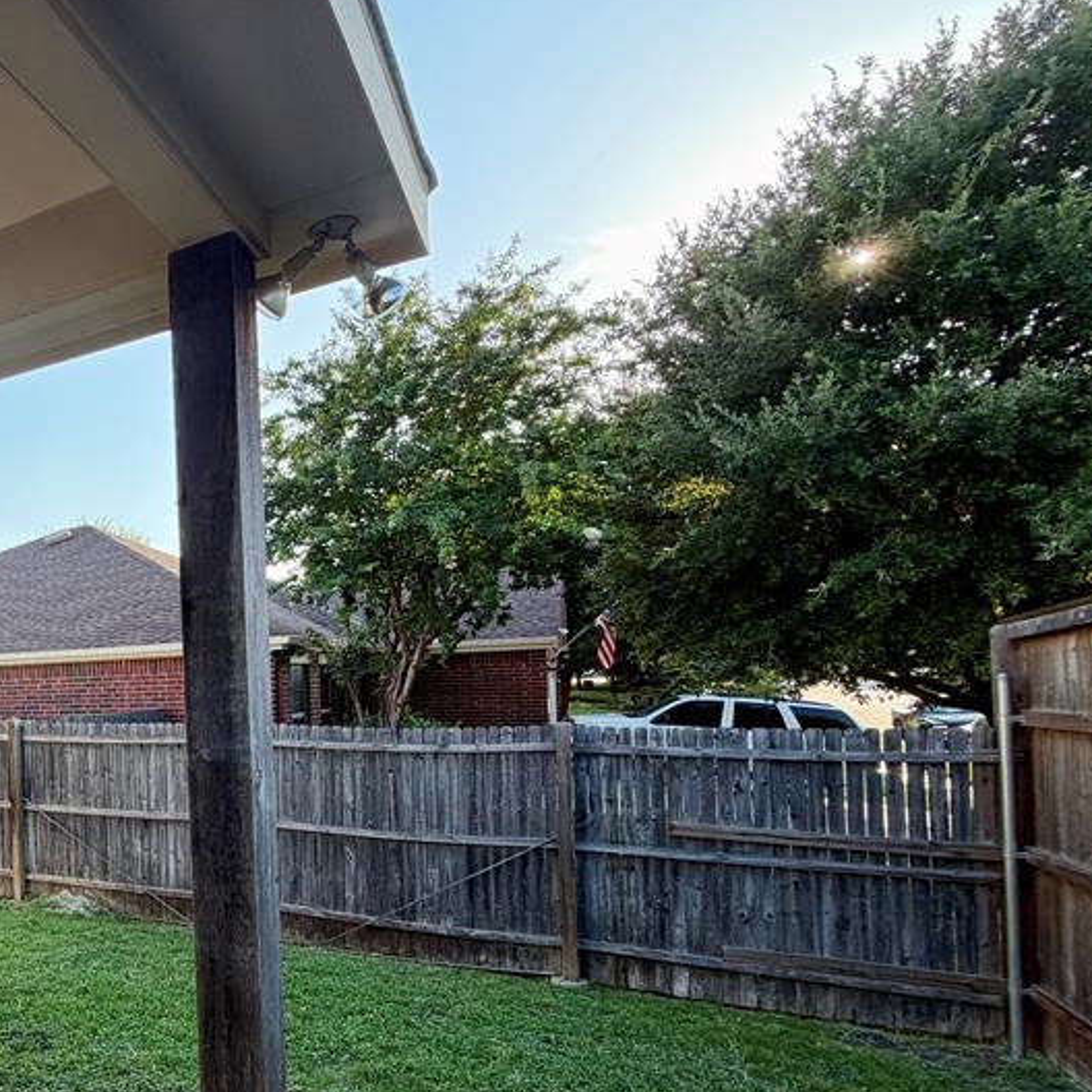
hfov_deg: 53.8
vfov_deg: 64.1
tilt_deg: +1.4
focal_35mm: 24
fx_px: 857
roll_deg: +2.1
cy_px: 680
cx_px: 48
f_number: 2.2
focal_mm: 2.22
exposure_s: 1/368
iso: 50
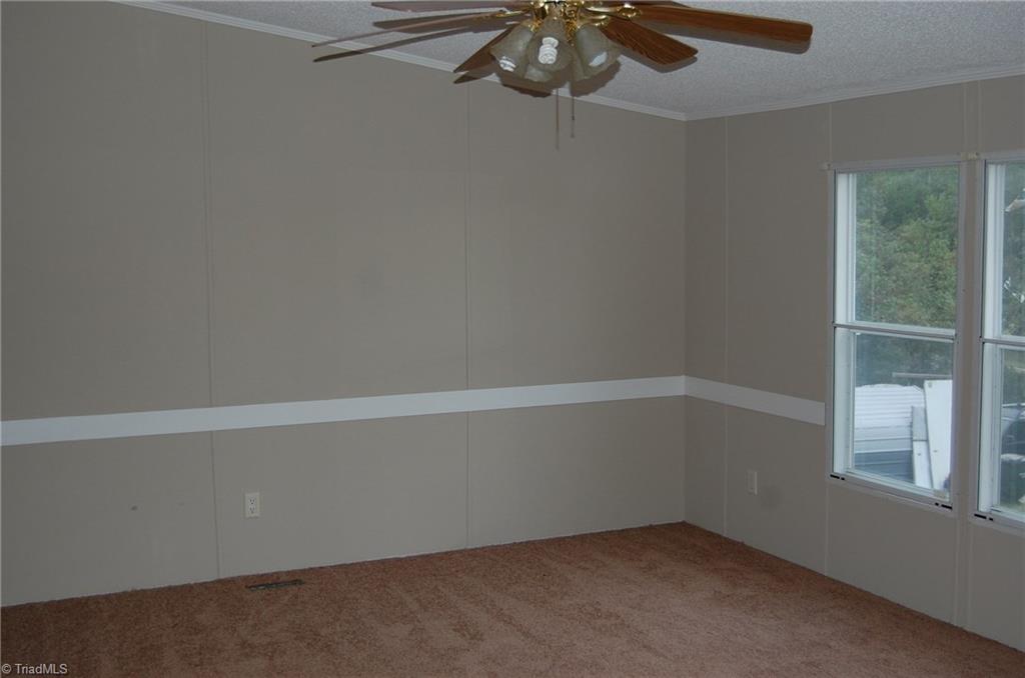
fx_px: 1193
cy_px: 339
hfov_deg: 46.5
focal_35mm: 42
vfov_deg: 31.7
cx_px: 512
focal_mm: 28
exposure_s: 1/60
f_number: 4.2
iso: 400
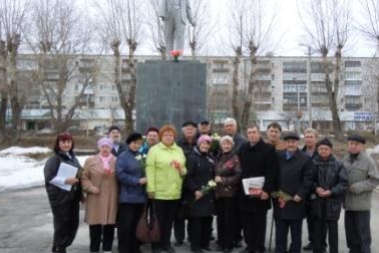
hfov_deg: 51.9
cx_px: 200
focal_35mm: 37
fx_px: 389
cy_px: 137
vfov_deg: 35.9
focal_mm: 5.4
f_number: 3.5
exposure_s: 1/250
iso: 100
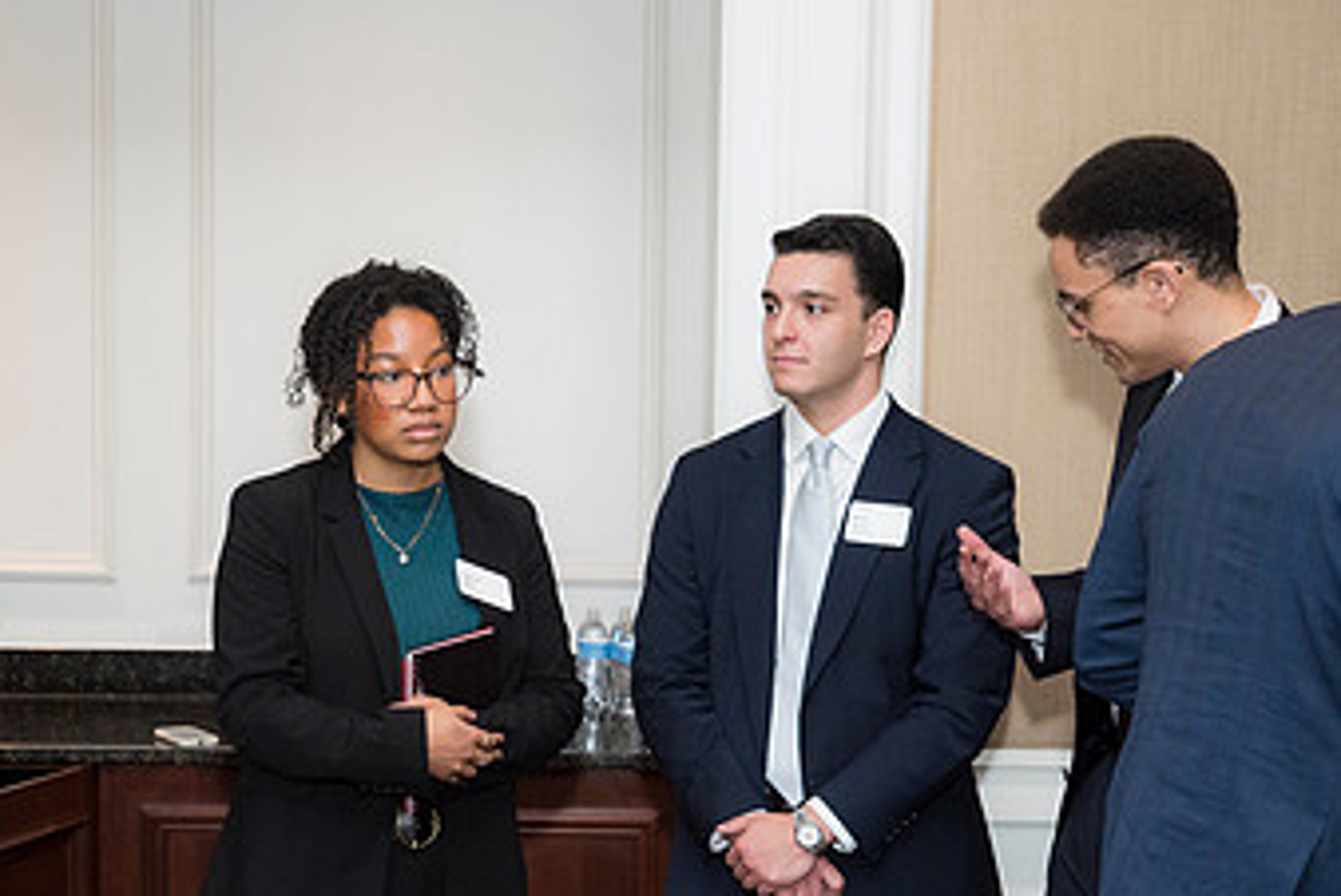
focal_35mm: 72
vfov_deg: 18.9
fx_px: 2684
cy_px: 597
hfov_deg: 27.9
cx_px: 448
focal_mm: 42
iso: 800
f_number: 5.6
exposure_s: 1/125
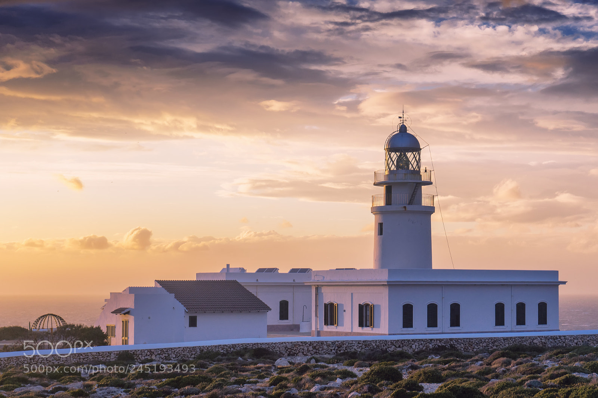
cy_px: 199
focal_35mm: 70
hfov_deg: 28.8
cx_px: 299
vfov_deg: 19.5
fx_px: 1163
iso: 160
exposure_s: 1/160
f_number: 5.6
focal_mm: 70
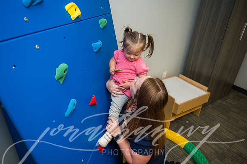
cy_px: 82
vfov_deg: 53.1
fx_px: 165
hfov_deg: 73.8
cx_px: 124
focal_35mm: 24
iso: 2500
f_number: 3.5
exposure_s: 1/200
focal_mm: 24
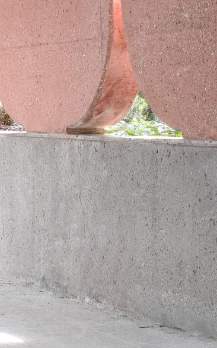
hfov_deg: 7.3
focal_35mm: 174
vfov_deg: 12.0
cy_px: 51
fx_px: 1647
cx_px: -214
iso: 100
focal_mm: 50
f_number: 14
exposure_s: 1/40
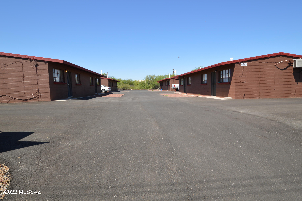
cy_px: 100
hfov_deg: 85.5
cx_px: 151
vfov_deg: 63.1
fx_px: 163
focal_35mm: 20
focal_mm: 13
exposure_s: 1/200
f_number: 8
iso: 100
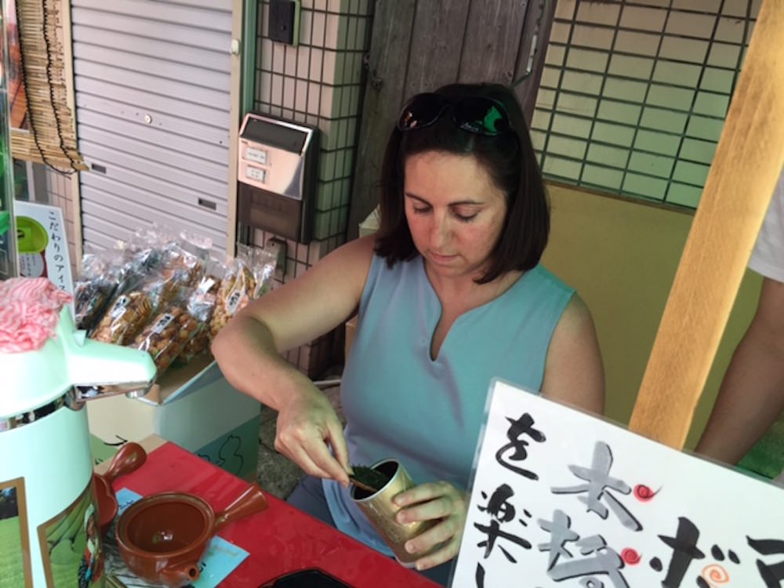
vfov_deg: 48.2
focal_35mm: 29
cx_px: 392
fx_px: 657
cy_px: 294
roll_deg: -8.5
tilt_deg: -23.0
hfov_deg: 61.7
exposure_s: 1/120
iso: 50
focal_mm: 4.15
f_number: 2.2
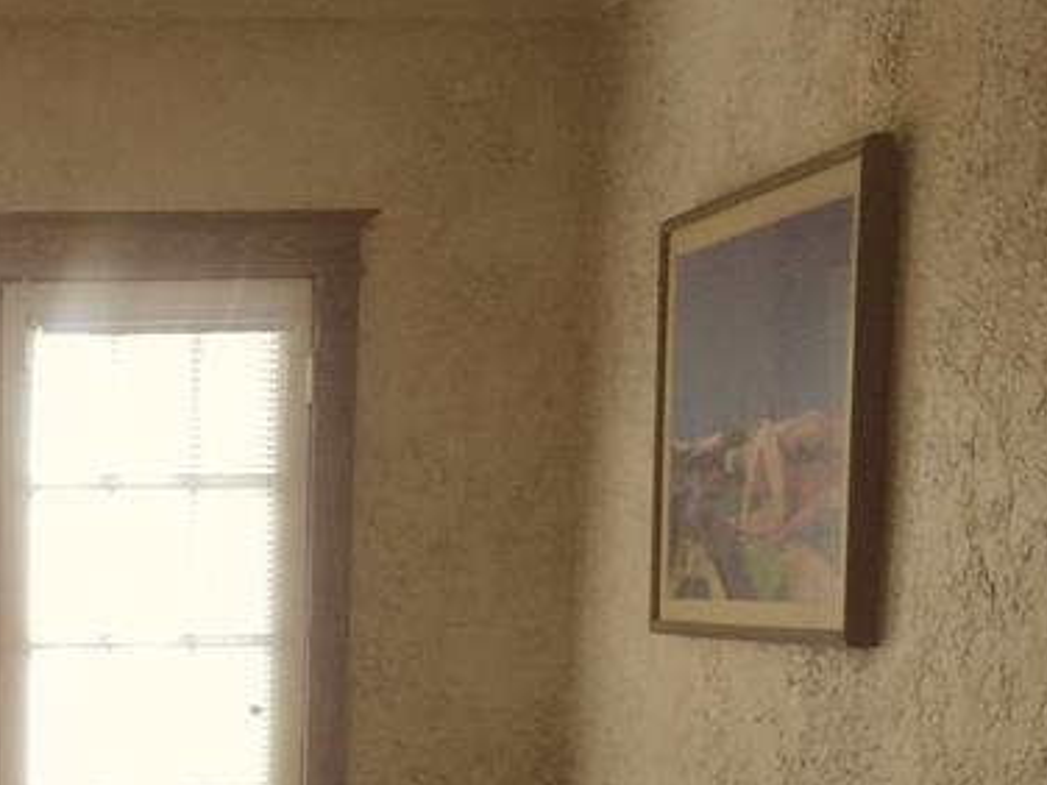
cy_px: 882
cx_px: -178
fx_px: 2389
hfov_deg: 22.9
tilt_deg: -7.5
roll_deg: -1.1
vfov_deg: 17.9
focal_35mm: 79
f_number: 2.2
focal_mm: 4.15
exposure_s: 1/40
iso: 32
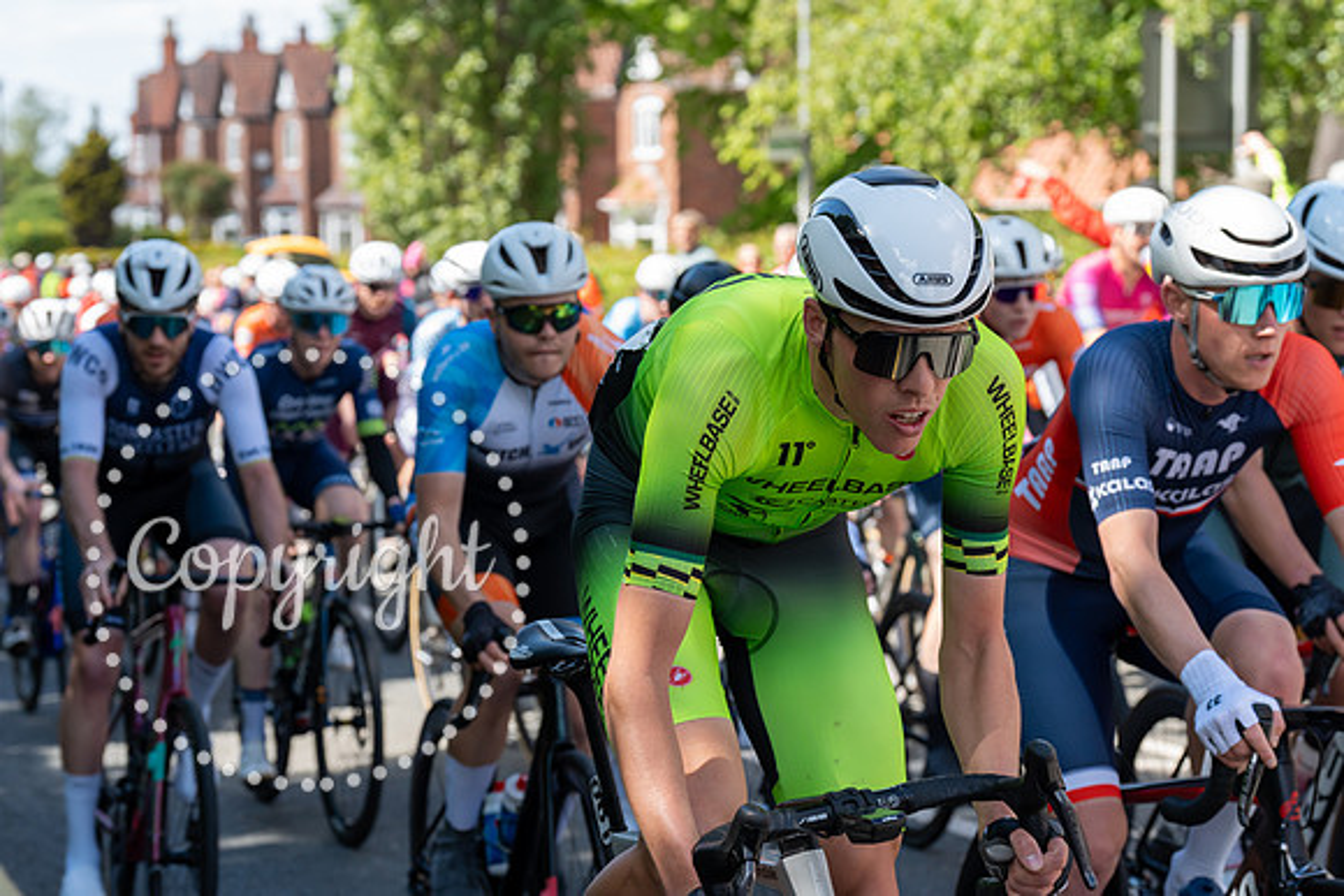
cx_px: 672
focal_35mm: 88
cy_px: 448
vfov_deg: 15.5
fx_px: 3286
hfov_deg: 23.1
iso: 800
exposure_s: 1/1000
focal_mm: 88
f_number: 5.6
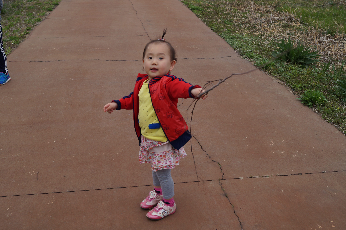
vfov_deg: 34.1
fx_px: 374
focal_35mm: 39
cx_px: 173
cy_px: 115
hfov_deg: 49.6
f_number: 6.3
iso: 100
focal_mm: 26
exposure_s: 1/125
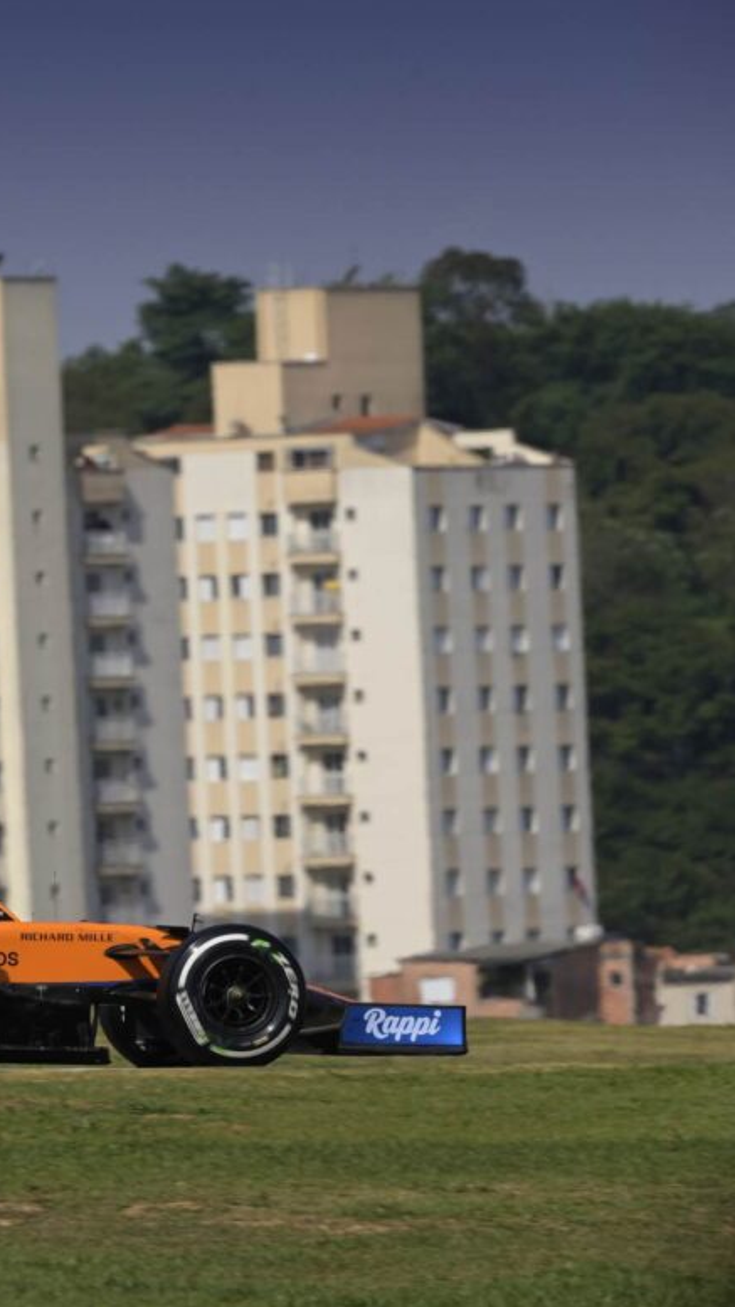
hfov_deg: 2.3
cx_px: -192
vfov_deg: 4.0
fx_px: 18573
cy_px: 653
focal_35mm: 536
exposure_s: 1/1600
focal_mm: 340
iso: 400
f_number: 9
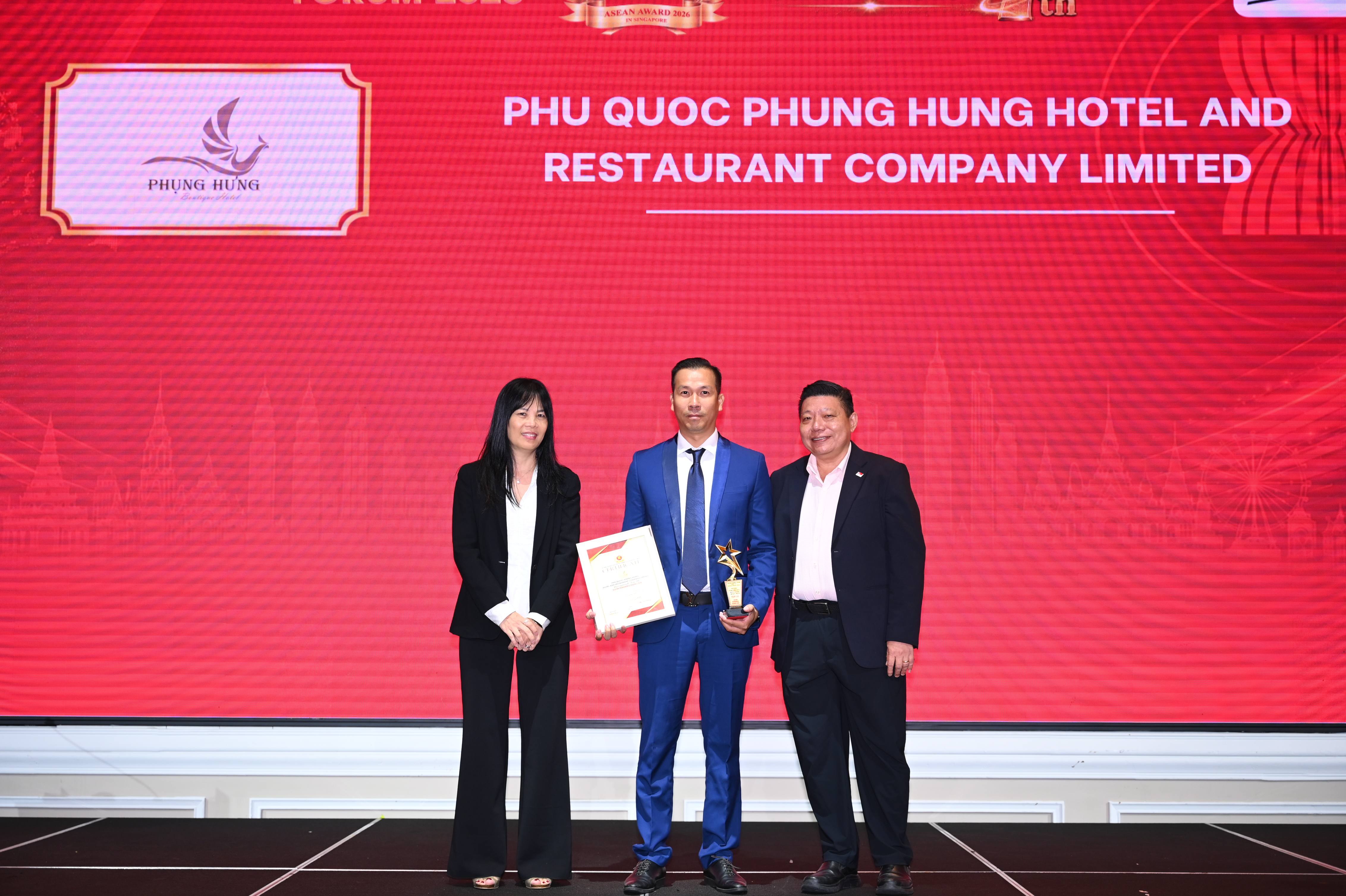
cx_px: 673
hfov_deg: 39.6
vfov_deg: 27.0
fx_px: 1869
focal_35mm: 50
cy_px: 448
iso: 400
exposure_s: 1/200
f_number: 3.2
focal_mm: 50
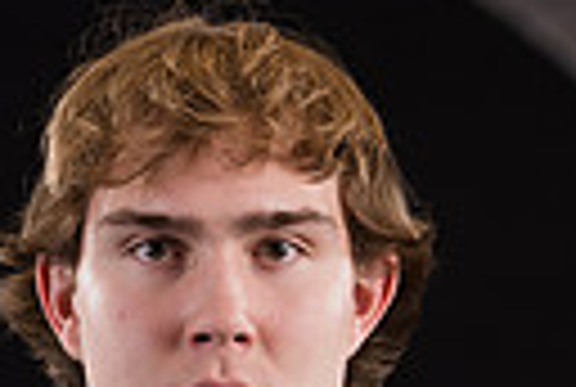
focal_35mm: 251
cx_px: 148
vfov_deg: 5.4
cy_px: 641
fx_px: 4025
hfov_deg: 8.2
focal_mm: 55.5
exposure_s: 1/160
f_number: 3.5
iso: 80
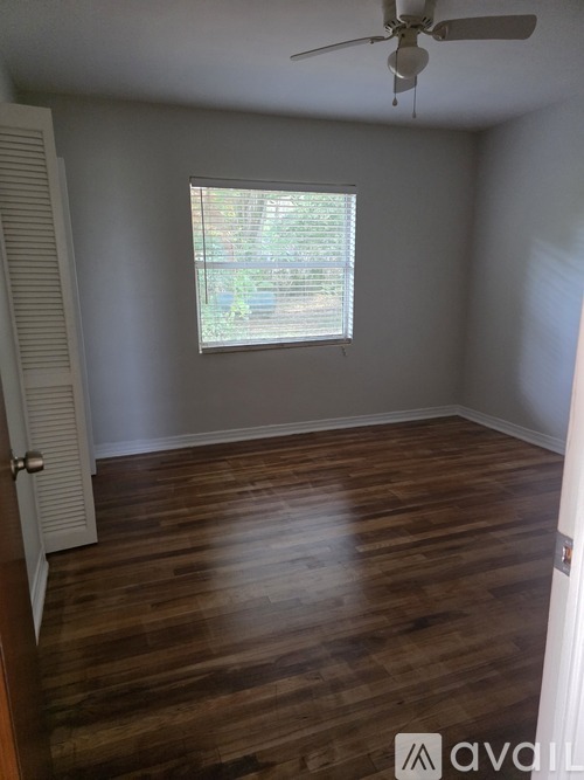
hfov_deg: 58.9
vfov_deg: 73.9
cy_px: 390
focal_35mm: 23
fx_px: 518
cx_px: 292
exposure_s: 1/120
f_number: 1.7
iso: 1250
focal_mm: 6.3
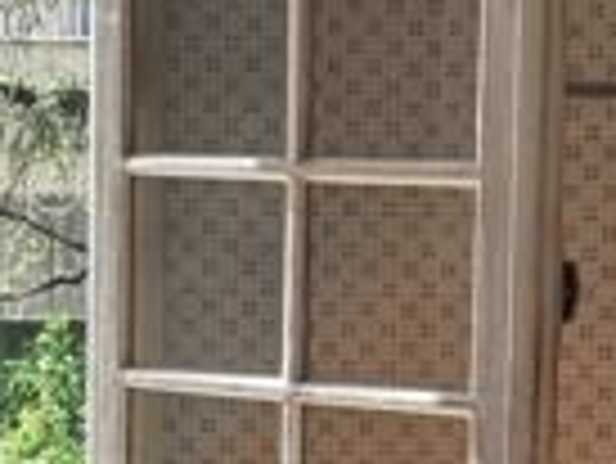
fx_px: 2707
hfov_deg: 13.0
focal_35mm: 152
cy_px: 414
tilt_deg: -6.1
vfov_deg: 9.7
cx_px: 310
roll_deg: -0.8
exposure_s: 1/241
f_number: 1.6
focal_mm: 5.96
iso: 64
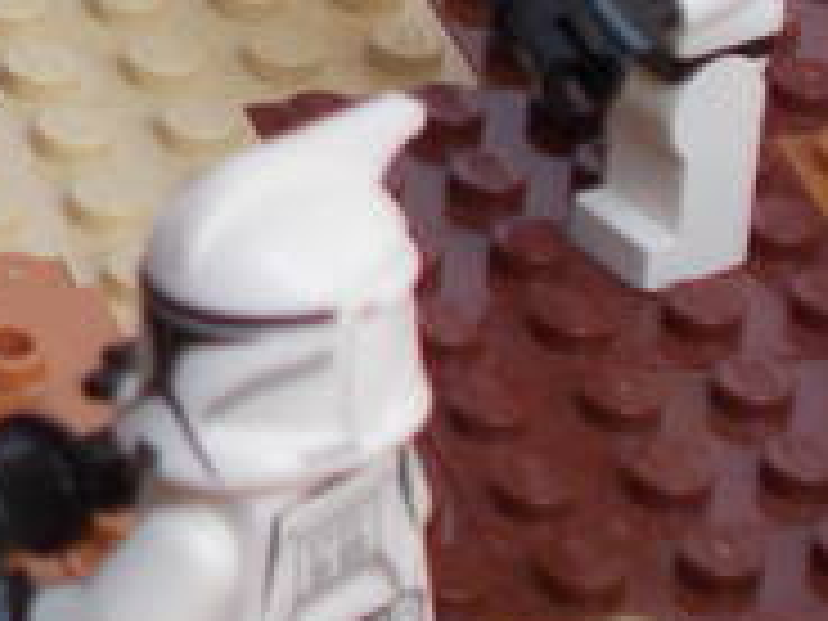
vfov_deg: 6.0
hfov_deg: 7.8
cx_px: -630
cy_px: -209
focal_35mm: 245
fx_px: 5860
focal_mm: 9
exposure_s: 1/60
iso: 80
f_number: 4.5
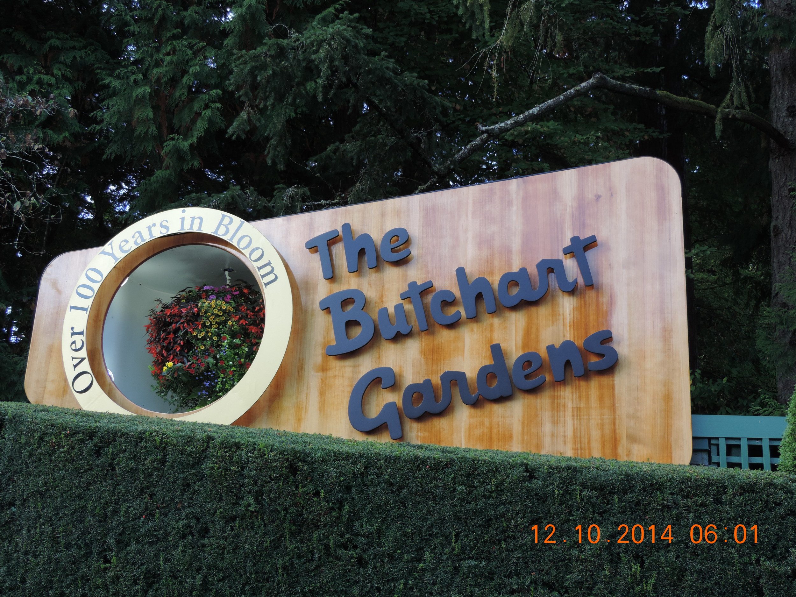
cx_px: 398
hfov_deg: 40.4
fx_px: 1081
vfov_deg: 30.9
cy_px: 298
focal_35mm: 47
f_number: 3.5
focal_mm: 8.3
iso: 80
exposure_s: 1/80
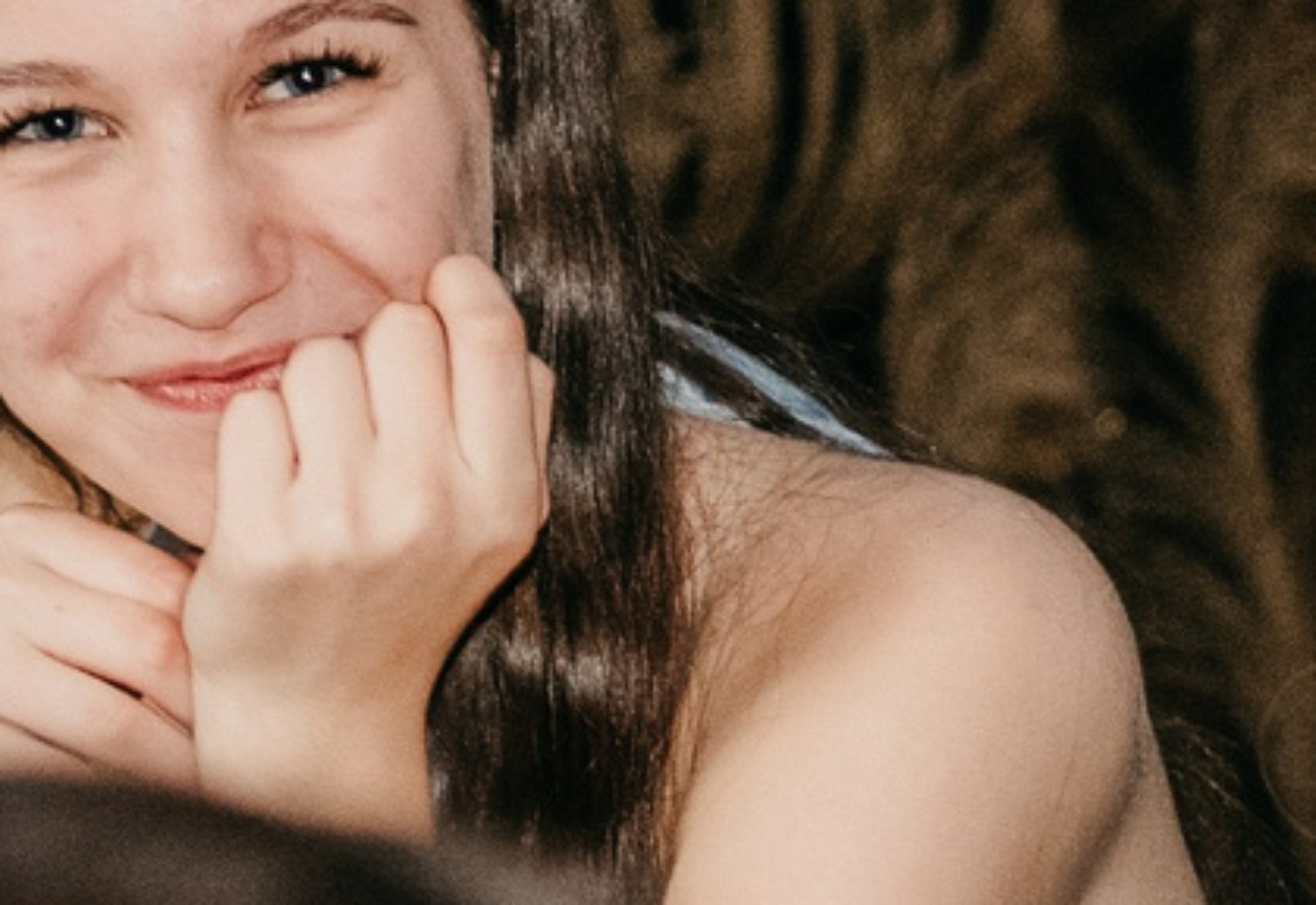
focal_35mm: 349
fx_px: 12880
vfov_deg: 4.0
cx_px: 2011
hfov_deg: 5.8
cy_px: 1544
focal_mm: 56
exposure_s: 1/160
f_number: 4
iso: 800
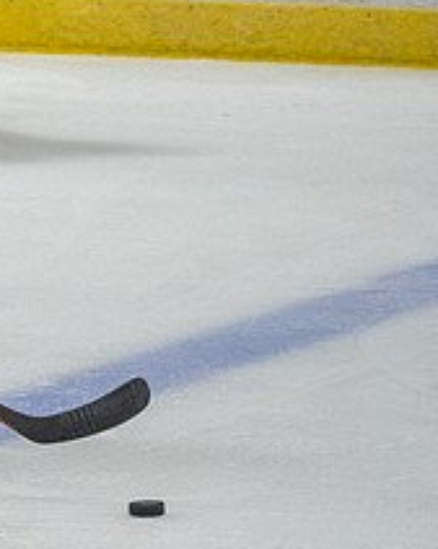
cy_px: 93
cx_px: -573
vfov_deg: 2.3
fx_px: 13917
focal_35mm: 857
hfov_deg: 1.8
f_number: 4.5
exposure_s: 1/1000
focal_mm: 200
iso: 8000
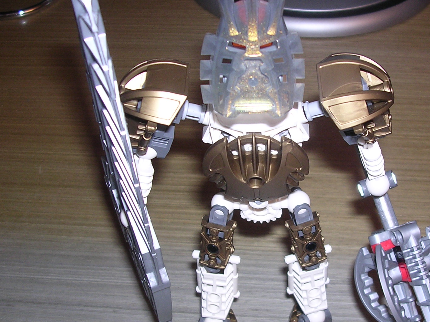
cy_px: 202
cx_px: 272
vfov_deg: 25.6
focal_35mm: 57
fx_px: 708
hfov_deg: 33.6
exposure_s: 1/60.1
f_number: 2.8
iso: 100
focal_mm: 5.8
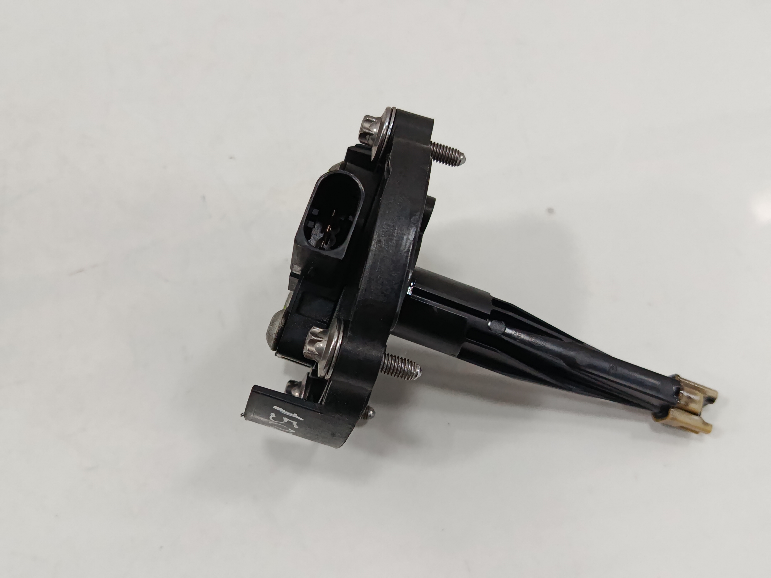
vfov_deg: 41.8
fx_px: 757
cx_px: 386
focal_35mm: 34
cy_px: 289
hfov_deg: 54.0
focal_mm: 5.24
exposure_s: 1/100
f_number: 1.7
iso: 921
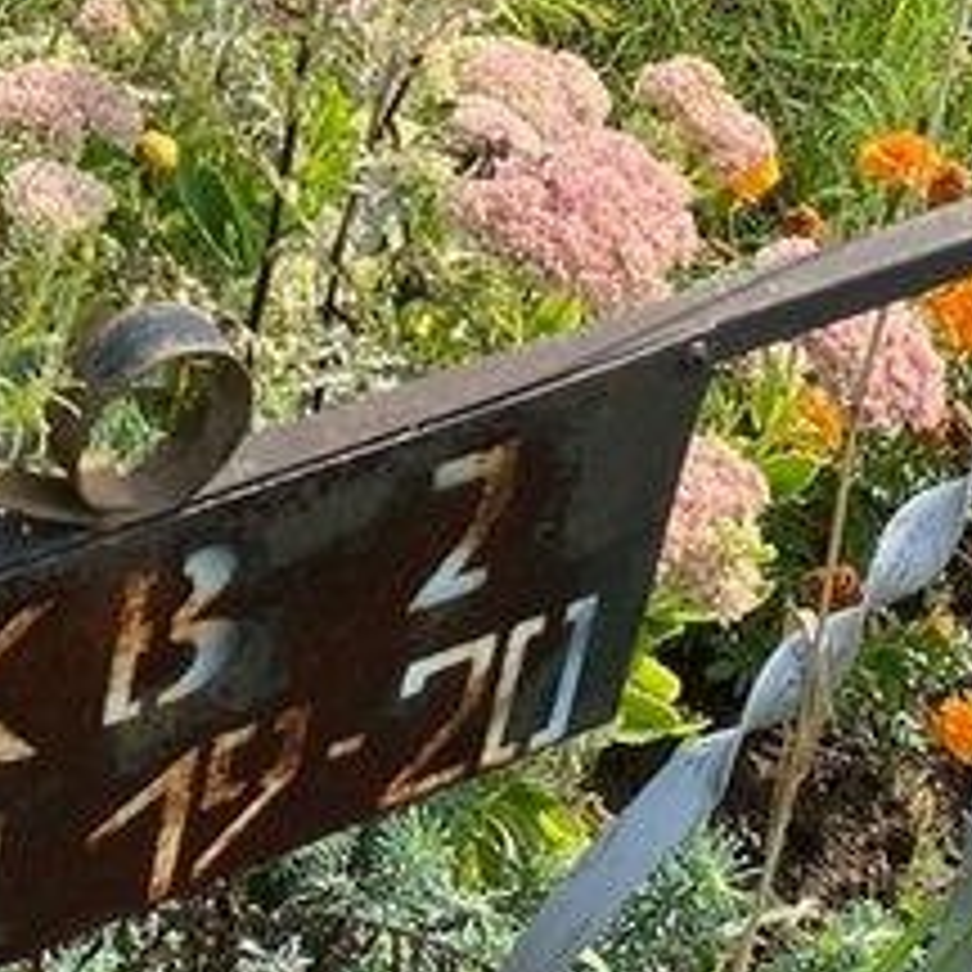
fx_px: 3463
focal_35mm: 109
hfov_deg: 15.8
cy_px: -562
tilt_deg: -16.4
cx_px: 104
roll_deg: -1.1
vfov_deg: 14.7
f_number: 1.8
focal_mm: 4.25
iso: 32
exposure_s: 1/864
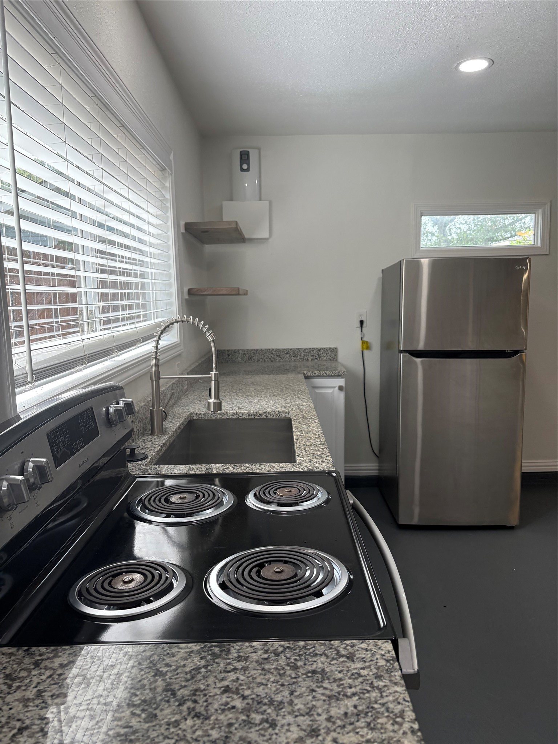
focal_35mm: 26
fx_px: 559
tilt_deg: -5.7
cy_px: 372
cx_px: 279
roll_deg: +1.4
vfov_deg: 67.3
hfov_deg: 53.1
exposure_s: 1/229
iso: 100
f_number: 1.6
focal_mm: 5.96
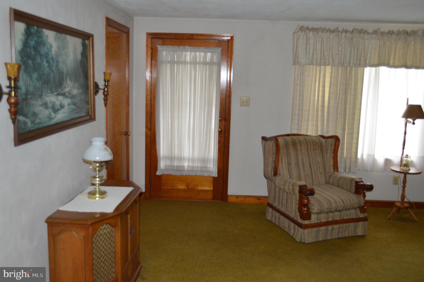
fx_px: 424
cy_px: 141
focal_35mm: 36
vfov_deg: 36.8
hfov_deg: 53.2
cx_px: 212
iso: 800
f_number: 4
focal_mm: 24
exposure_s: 1/60
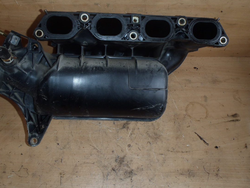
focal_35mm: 33
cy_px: 89
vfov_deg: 42.9
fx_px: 238
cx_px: 108
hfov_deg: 55.2
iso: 100
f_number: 3.9
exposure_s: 1/30
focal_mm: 5
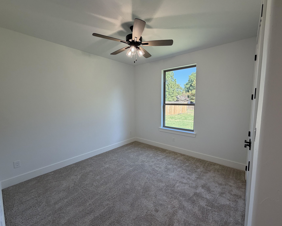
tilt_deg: -5.5
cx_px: 150
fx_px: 125
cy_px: 114
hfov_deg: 96.7
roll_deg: +1.1
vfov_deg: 84.0
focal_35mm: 15
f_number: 2.2
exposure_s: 1/120
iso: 100
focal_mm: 2.22
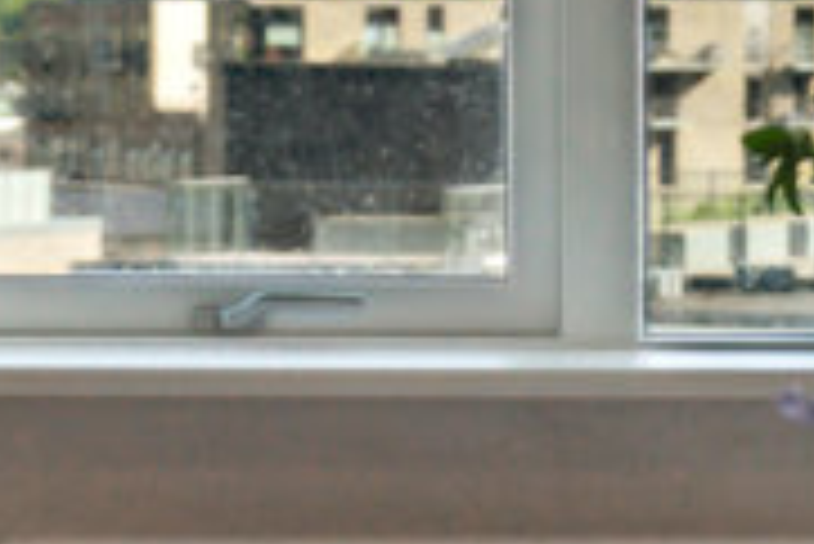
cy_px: -56
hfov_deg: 6.1
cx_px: 661
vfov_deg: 4.1
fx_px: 7630
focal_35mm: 337
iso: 200
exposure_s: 1/1000
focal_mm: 51
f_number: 4
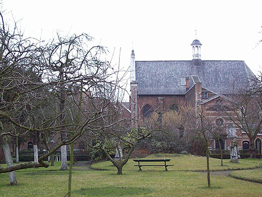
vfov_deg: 25.7
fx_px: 432
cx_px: 130
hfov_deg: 33.8
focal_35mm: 57
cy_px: 99
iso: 234
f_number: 3.4
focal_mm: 9.4
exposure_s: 1/169
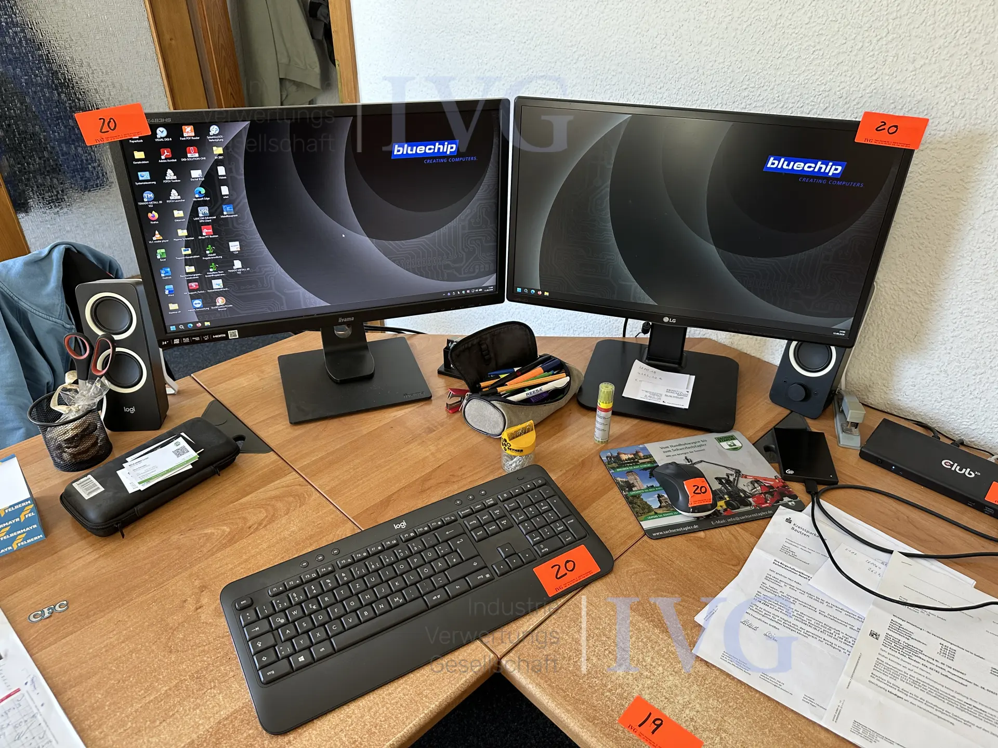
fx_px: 692
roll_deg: +0.6
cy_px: 374
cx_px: 499
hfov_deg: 71.6
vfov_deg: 56.8
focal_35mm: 24
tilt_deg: -33.4
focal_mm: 6.86
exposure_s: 1/121
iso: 160
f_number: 1.78
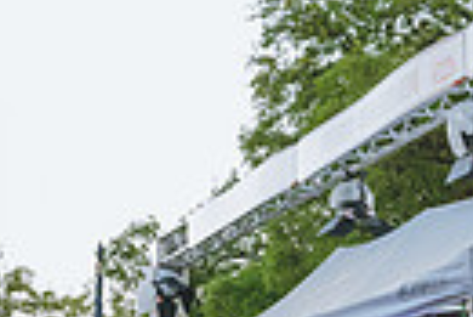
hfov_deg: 19.1
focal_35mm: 107
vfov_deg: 12.6
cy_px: 355
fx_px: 1407
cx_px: 240
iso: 4500
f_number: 3.5
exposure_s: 1/100
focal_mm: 24
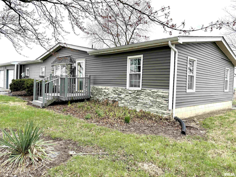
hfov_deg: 67.3
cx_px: 118
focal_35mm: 26
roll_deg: -2.3
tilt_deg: -2.7
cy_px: 88
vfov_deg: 53.1
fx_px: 177
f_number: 1.6
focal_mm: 5.96
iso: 50
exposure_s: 1/844
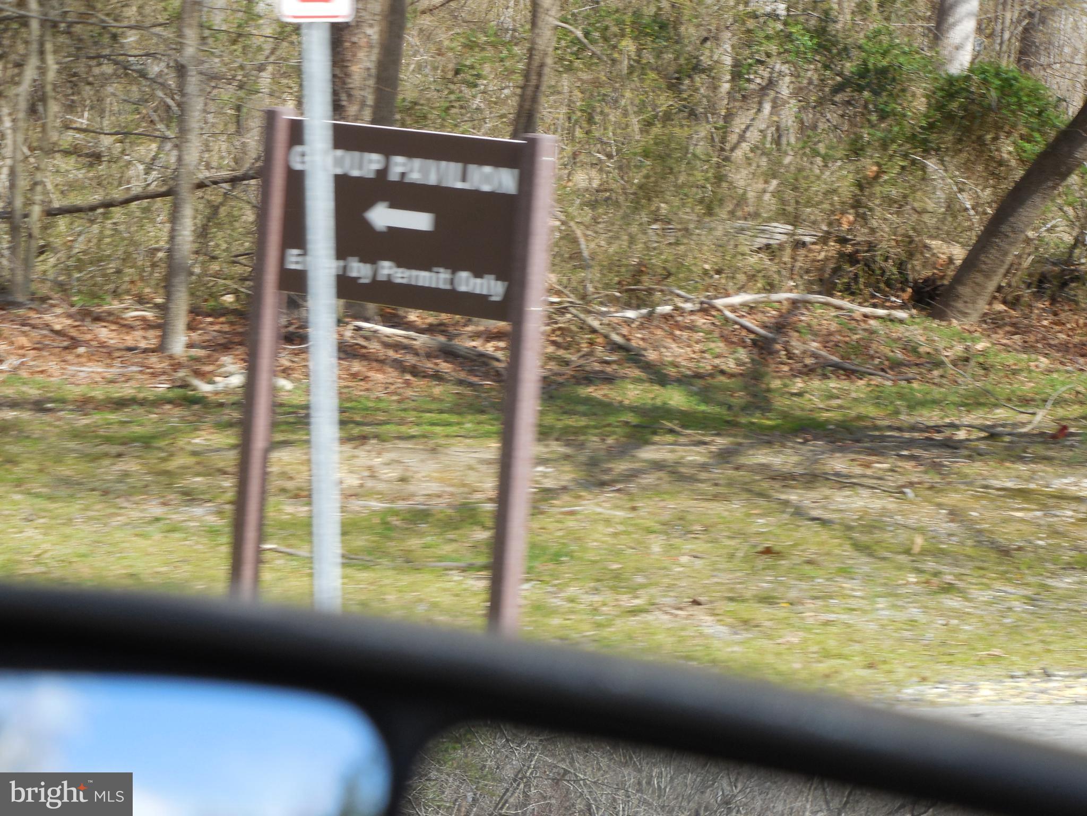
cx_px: 544
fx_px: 4742
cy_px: 408
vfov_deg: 9.8
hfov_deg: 13.1
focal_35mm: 151
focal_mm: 27.2
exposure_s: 1/250
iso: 140
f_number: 4.9
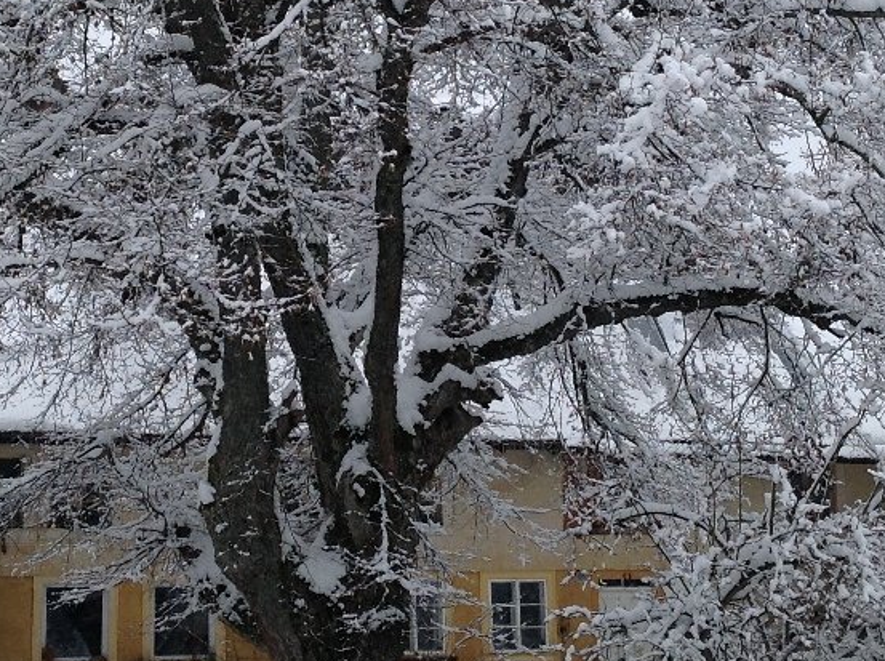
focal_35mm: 82
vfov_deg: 17.9
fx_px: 2093
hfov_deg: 23.8
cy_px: 266
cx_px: 366
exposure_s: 1/630
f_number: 2.4
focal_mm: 4.28
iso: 50
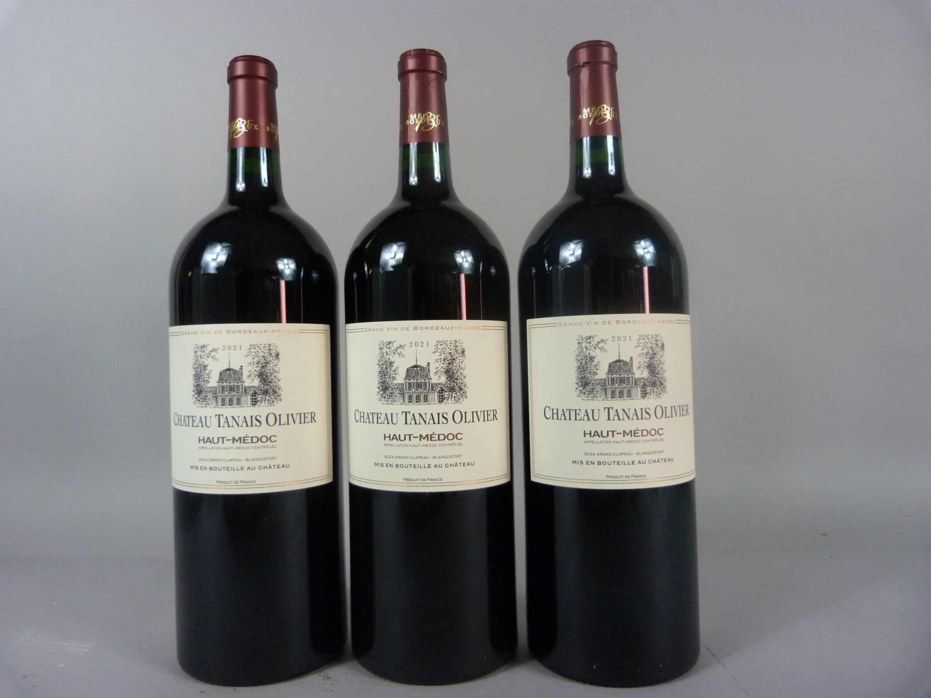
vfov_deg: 54.9
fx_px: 672
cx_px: 466
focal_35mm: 25
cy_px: 349
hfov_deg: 69.4
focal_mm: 4.5
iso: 320
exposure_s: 1/60
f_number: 2.8
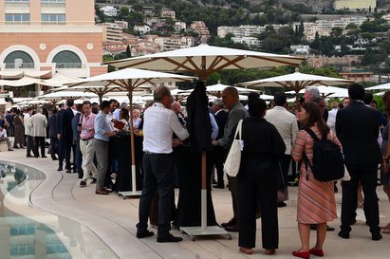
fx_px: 606
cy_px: 118
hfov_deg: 34.9
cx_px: 97
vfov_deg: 24.1
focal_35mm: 56
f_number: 10
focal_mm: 36
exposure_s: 1/400
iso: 1600
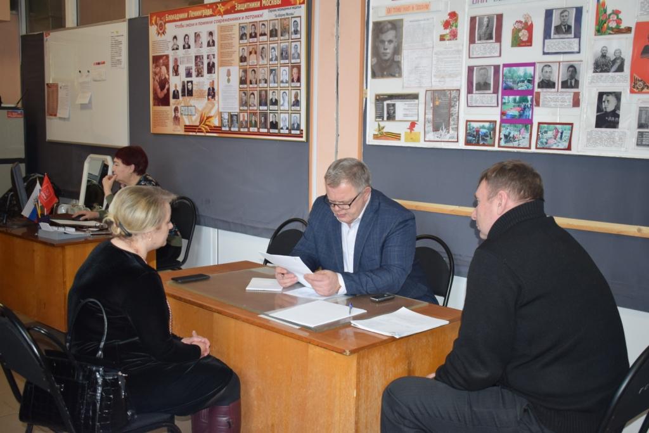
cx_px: 324
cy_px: 216
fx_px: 730
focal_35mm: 40
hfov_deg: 47.9
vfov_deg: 33.0
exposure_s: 1/60
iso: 800
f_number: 4
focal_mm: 27
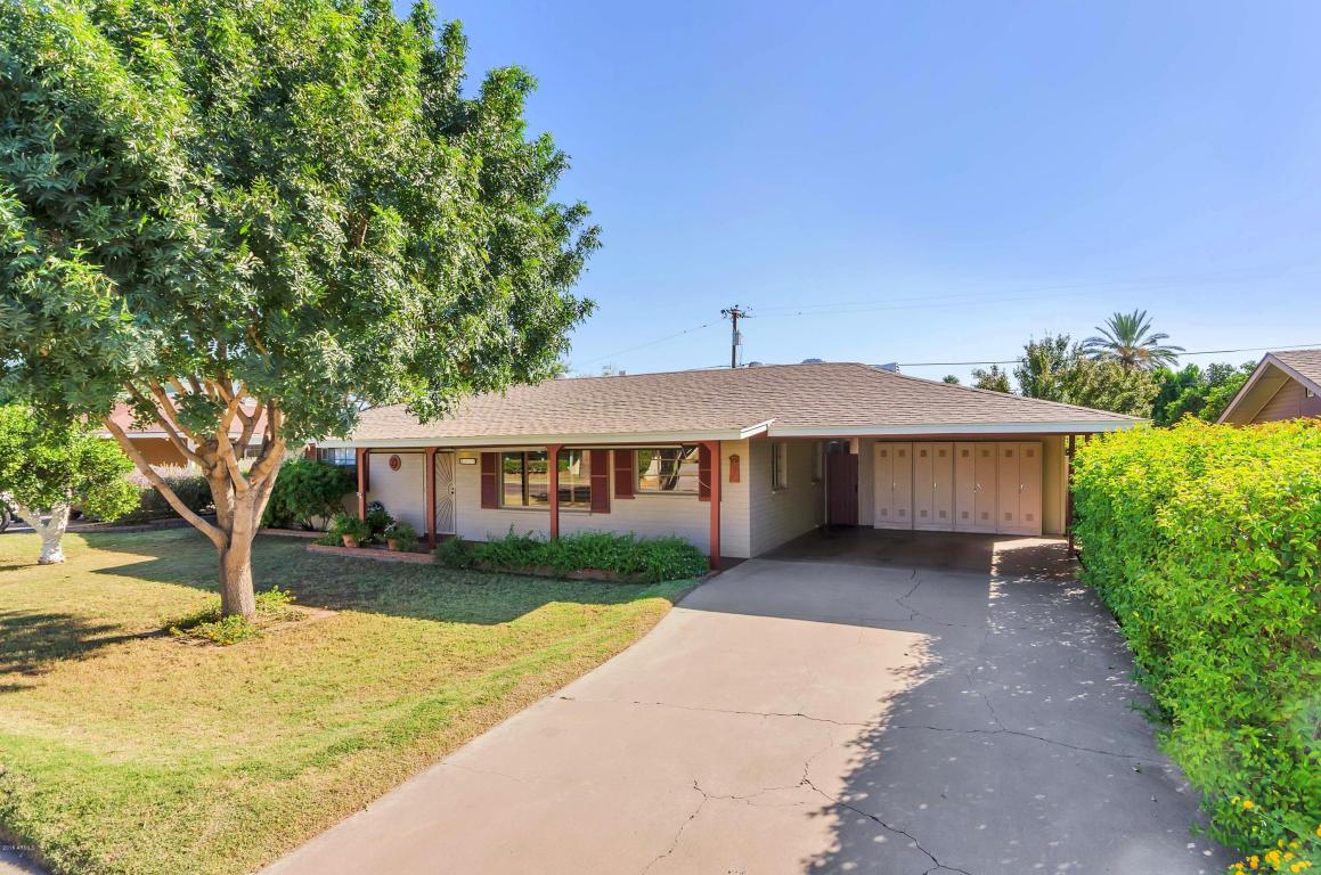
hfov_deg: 85.5
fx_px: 714
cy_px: 438
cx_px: 660
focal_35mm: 20
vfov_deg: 63.0
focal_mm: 13
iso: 320
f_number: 9
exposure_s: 1/320
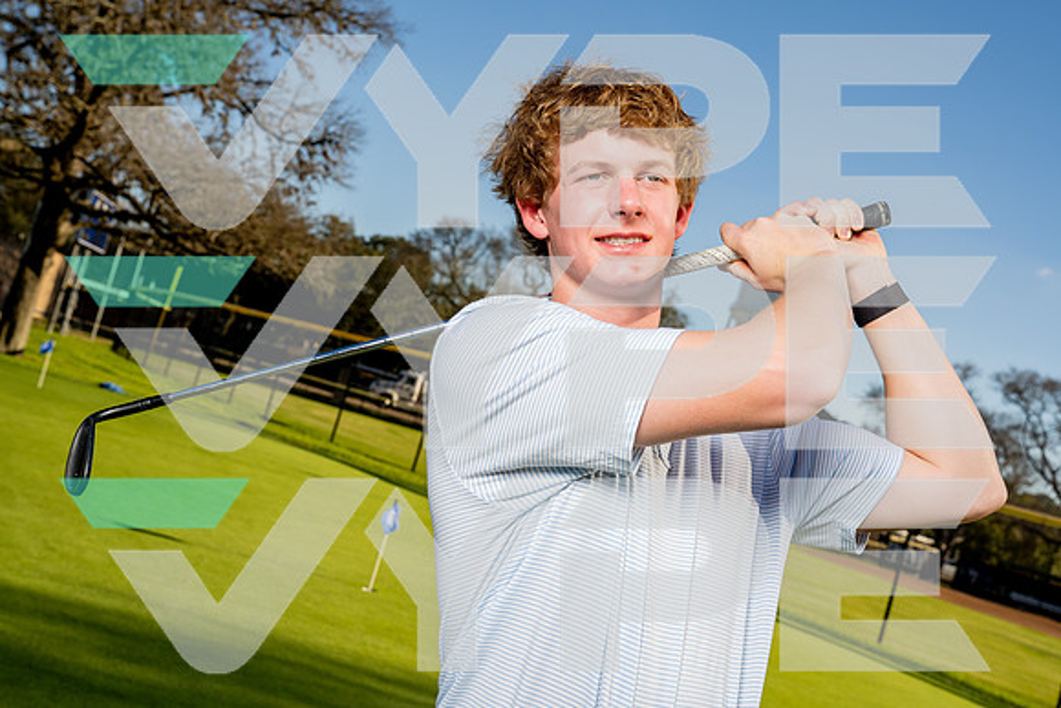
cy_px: 354
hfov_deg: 42.7
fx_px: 1356
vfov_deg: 29.3
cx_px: 530
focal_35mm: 46
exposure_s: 1/250
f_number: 8
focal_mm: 46
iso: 100
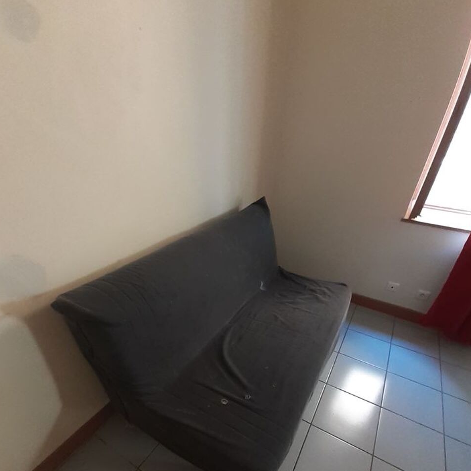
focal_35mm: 16
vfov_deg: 84.7
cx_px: 240
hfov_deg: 87.4
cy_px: 310
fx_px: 246
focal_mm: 1.13
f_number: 2.2
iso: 200
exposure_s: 1/25
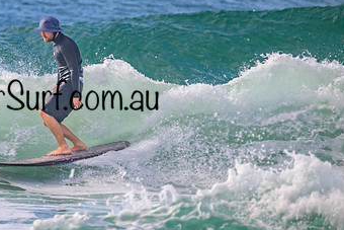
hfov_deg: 1.5
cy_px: 87
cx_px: 52
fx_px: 13048
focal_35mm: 1365
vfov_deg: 1.0
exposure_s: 1/2000
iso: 1600
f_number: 11
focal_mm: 800
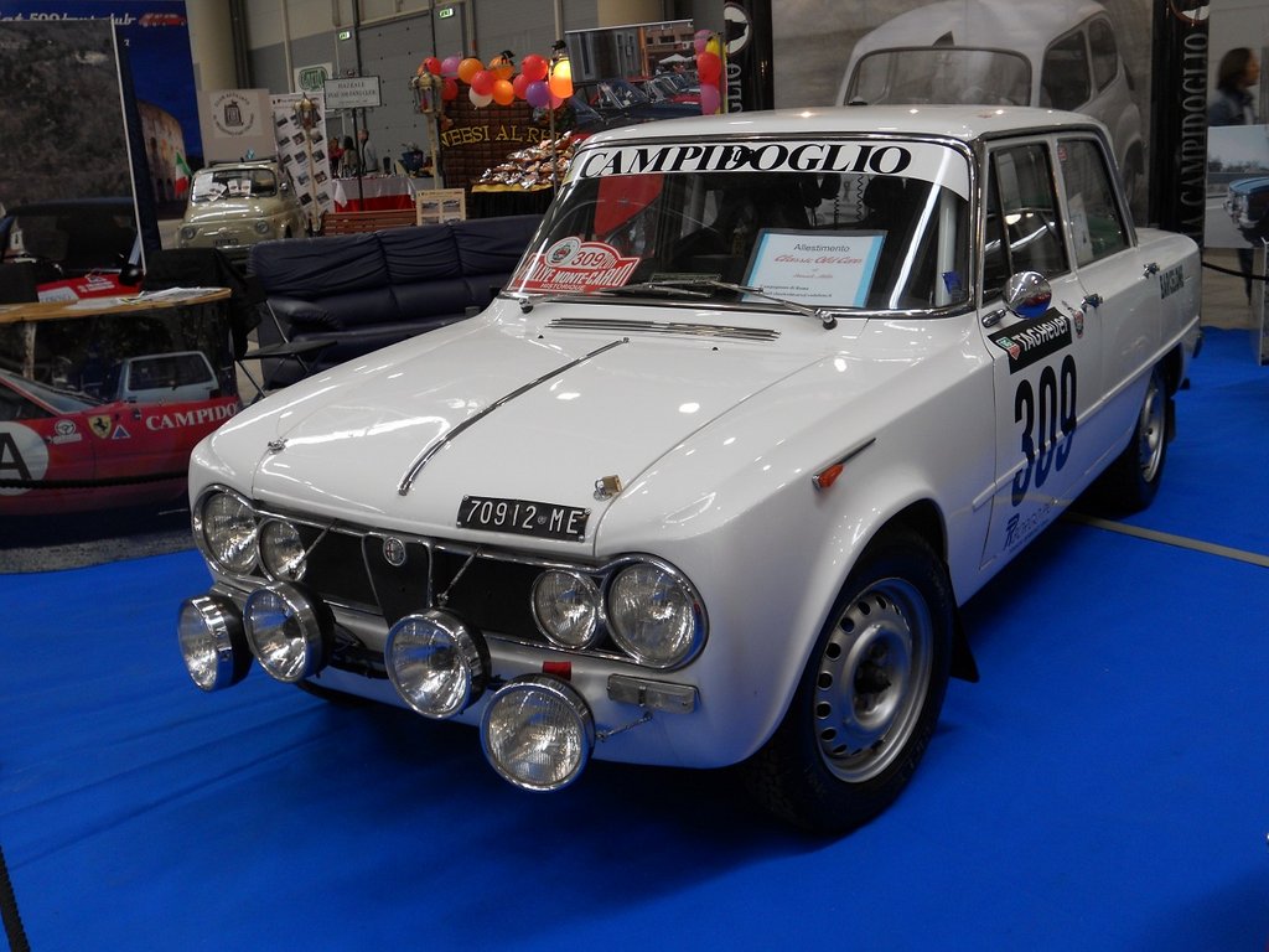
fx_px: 1393
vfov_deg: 37.7
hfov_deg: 49.0
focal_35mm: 38
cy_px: 476
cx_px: 634
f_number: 3.9
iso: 80
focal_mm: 6.9
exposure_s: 1/30
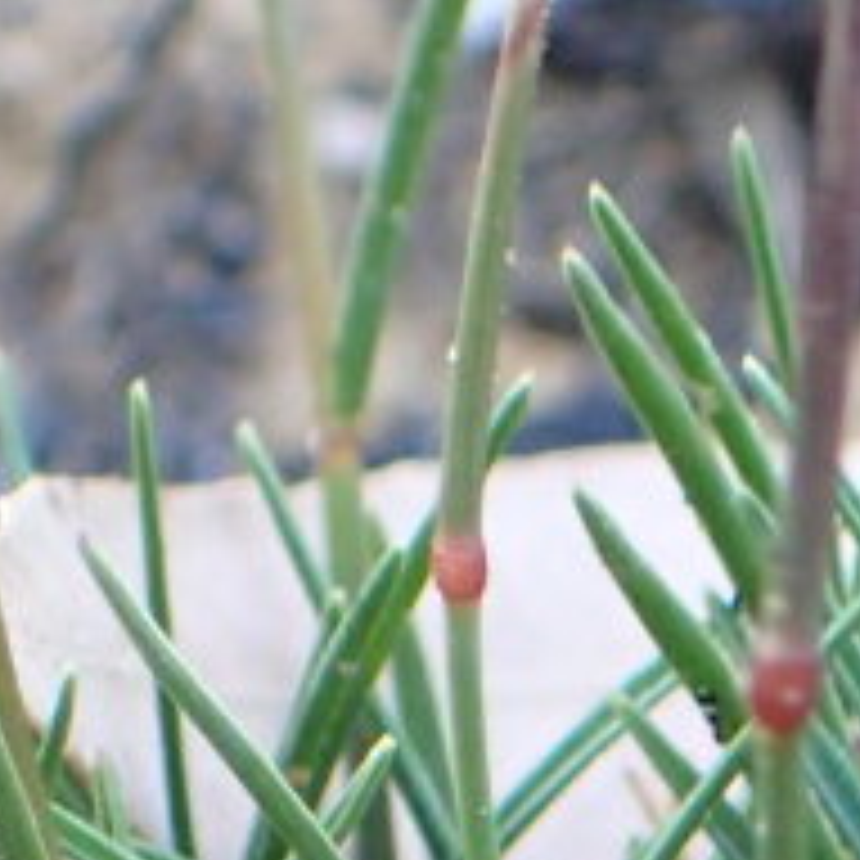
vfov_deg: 8.9
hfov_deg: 9.1
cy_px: 1448
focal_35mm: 190
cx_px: 896
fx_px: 5340
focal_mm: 5.5
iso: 320
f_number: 2.3
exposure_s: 1/125
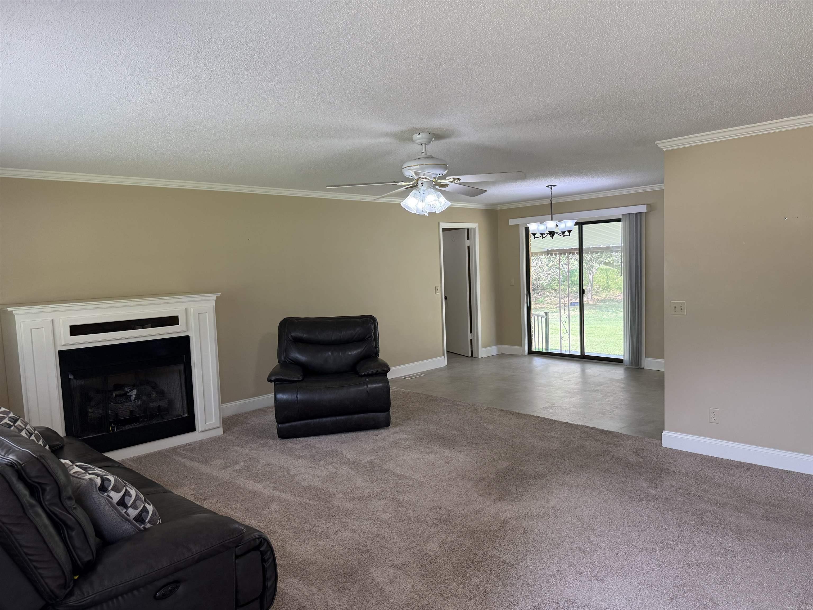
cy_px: 305
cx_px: 406
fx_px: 564
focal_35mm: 24
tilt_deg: -5.3
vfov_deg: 56.8
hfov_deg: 71.6
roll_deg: +2.2
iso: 200
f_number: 1.78
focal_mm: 6.76
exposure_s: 1/232
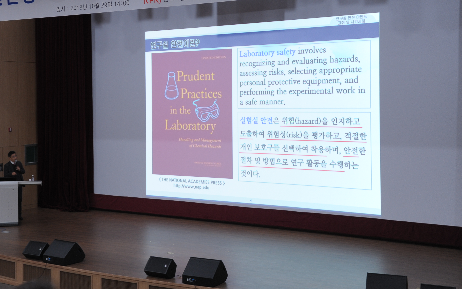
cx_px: 164
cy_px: 106
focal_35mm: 62
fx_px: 781
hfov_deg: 32.8
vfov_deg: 20.9
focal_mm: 45
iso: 800
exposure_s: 1/30
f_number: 4.2
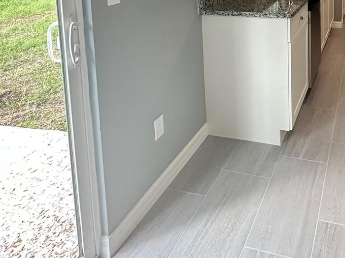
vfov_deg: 36.6
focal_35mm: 32
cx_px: 286
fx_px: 319
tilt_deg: -5.0
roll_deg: -0.1
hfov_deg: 52.4
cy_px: -32
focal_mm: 2.22
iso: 250
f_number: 2.2
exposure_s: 1/120
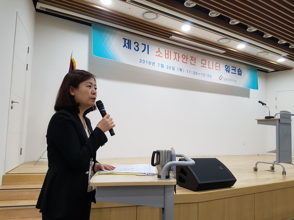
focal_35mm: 26
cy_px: 110
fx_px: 221
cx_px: 147
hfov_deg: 67.3
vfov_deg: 53.0
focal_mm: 4.2
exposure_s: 1/60
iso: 80
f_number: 1.7
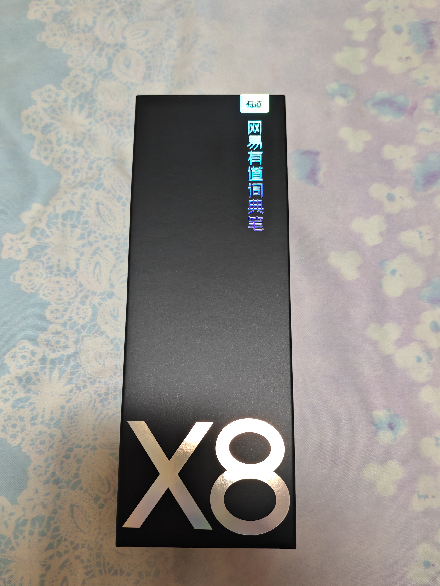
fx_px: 508
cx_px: 209
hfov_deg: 46.8
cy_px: 314
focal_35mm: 30
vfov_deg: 59.9
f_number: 1.95
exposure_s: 1/33
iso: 800
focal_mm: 5.52
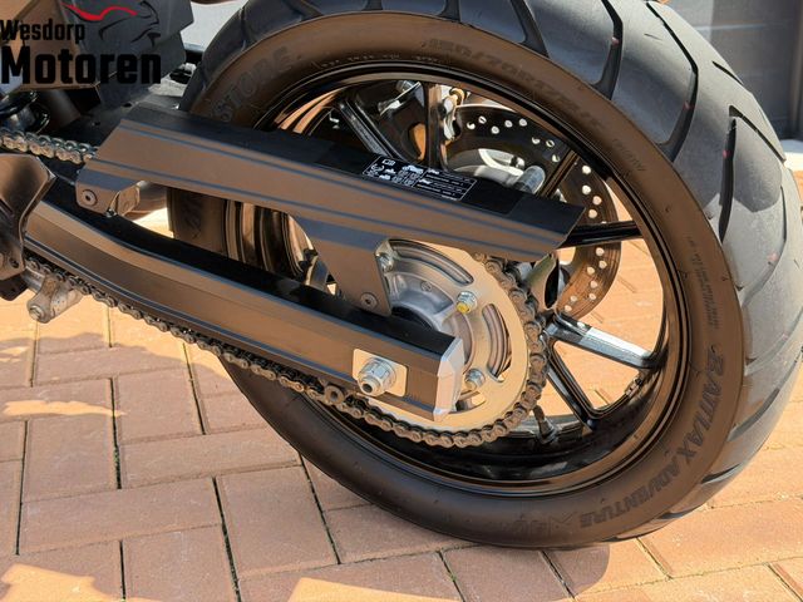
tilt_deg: -18.5
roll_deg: +0.7
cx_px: 402
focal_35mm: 48
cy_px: 301
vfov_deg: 30.3
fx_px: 1113
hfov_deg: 39.7
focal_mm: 6.76
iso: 100
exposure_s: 1/895
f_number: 1.78
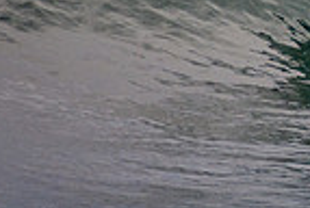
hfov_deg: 0.8
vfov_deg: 0.6
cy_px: -92
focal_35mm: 2430
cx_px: 479
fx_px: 20968
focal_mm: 400
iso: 500
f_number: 5.6
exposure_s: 1/800
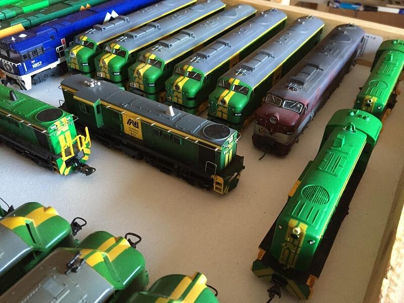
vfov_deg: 48.2
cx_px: 202
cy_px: 152
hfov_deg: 61.7
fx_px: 338
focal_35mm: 29
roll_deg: -2.1
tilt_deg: -39.9
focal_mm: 4.15
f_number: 2.2
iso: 250
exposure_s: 1/30
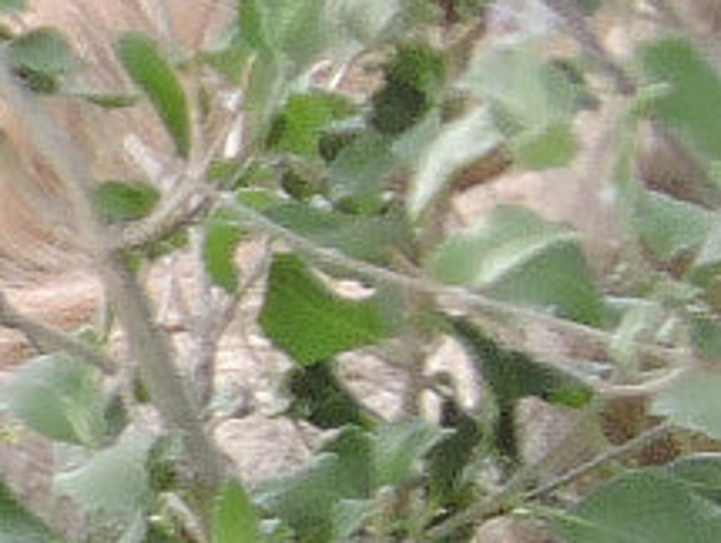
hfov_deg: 0.4
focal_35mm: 5201
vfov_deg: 0.3
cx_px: -1596
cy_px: 1083
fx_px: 108511
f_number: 5
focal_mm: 124.9
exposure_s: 1/400
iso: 280
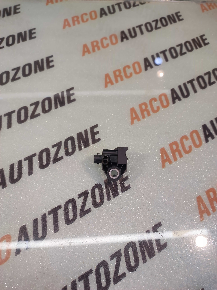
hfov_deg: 74.6
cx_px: 108
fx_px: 142
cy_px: 145
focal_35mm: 17
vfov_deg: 91.1
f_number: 1.79
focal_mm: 4.74
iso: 135
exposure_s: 1/50
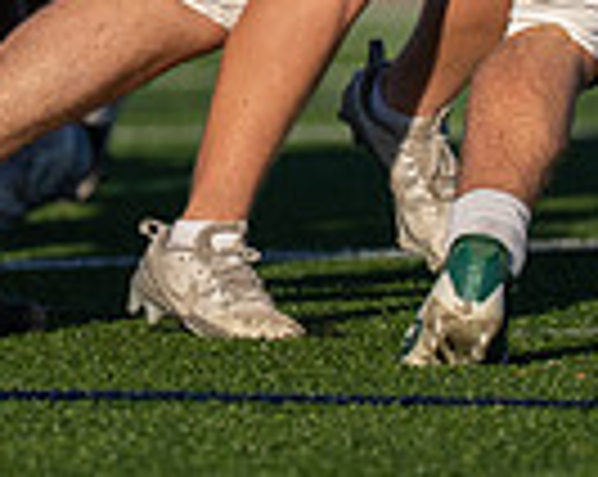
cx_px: 467
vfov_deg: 1.3
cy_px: -197
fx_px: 21490
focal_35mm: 1216
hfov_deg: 1.6
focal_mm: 182
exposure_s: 1/4000
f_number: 2.8
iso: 160
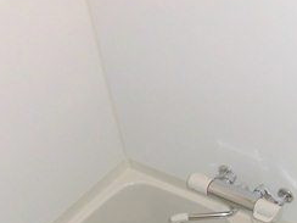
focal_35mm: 63
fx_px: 541
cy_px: 279
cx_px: 263
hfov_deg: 29.5
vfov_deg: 21.4
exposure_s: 1/30
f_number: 3.1
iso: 100
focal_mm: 4.3
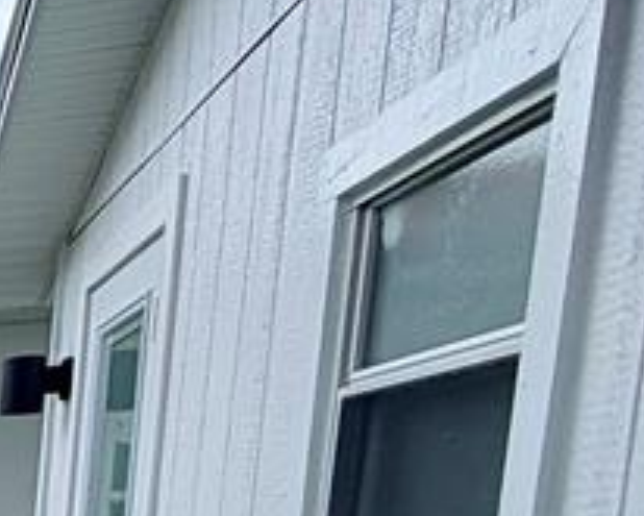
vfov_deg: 20.3
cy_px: 701
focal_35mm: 68
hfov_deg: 15.1
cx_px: -913
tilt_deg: -5.0
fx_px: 1297
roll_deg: +0.9
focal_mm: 2.22
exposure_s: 1/770
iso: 40
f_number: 2.2
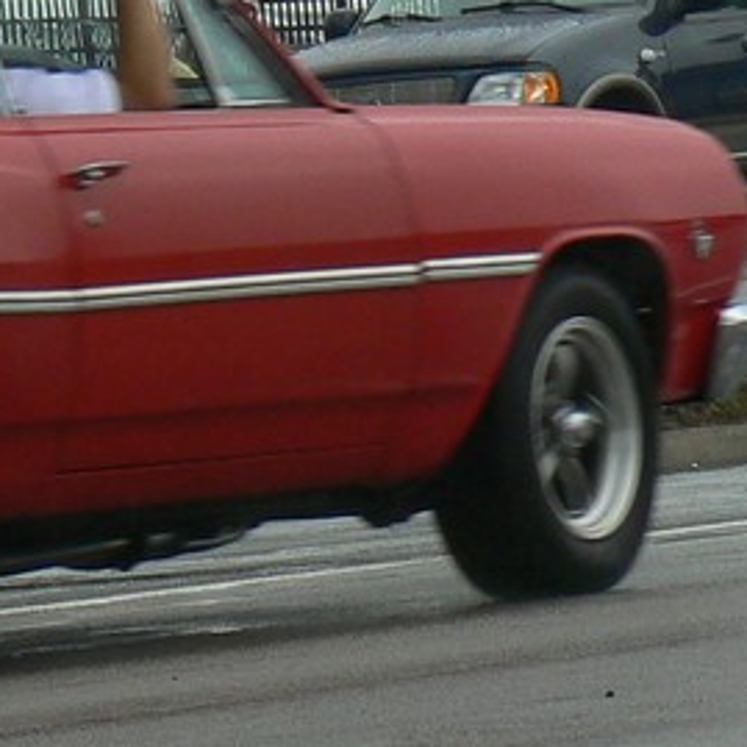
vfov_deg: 3.0
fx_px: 14478
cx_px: -167
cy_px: 225
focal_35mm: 593
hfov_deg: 3.0
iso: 80
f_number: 5.6
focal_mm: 26.8
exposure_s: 1/200
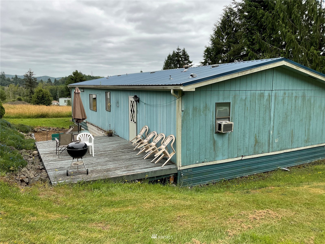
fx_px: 272
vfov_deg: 48.2
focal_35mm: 29
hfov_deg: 61.7
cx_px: 162
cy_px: 122
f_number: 1.8
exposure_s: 1/1675
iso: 16
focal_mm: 3
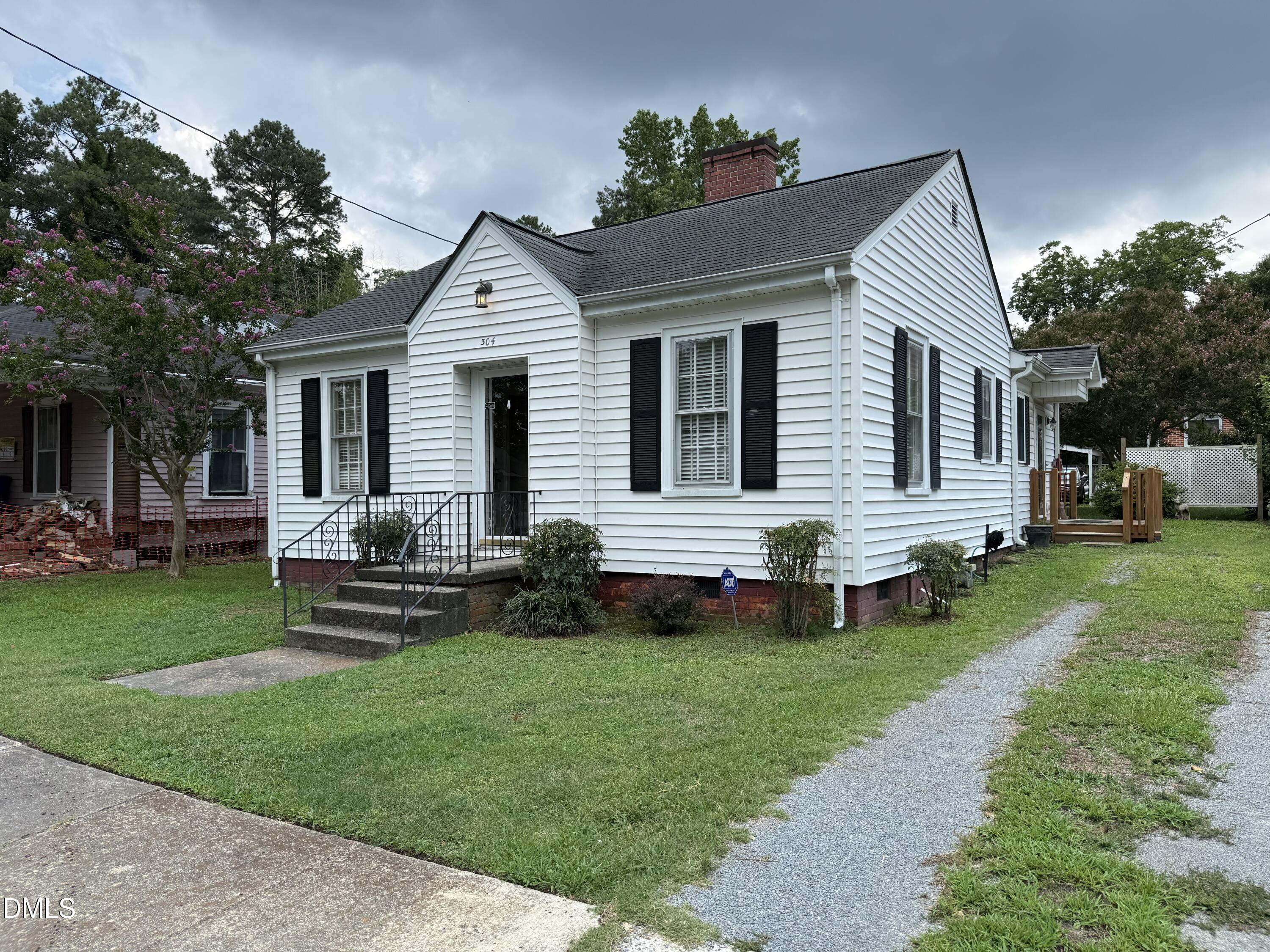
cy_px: 476
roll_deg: -0.9
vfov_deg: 56.8
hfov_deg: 71.6
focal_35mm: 24
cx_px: 635
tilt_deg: +0.9
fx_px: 881
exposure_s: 1/2703
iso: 80
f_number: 1.78
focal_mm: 6.76
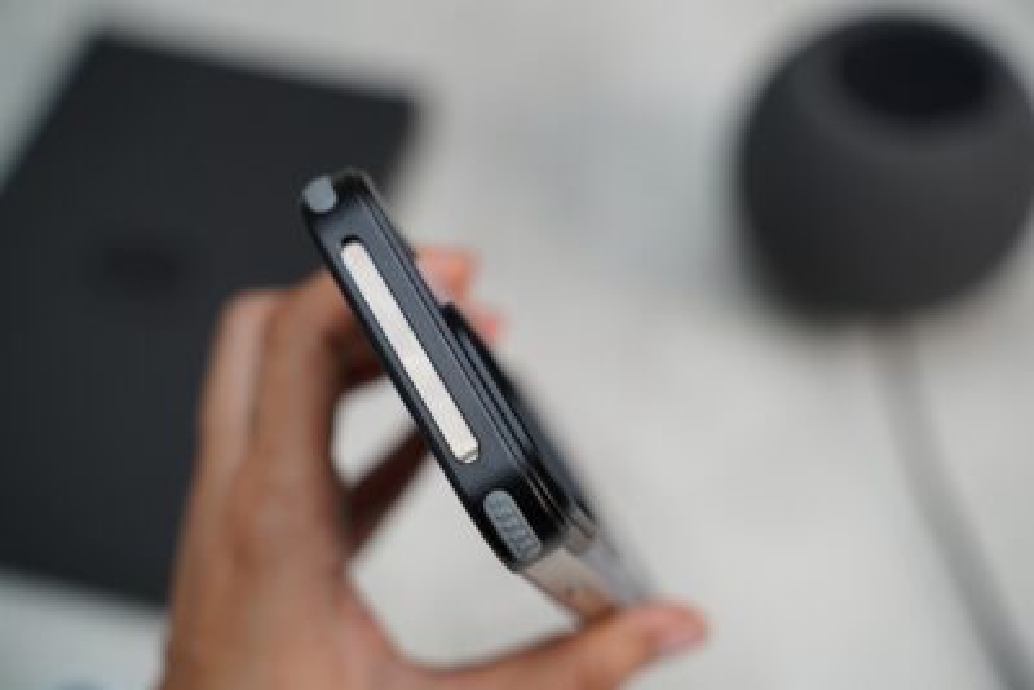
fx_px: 1896
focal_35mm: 66
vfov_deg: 20.6
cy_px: 345
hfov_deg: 30.5
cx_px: 517
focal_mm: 66
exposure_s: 1/80
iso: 1000
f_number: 4
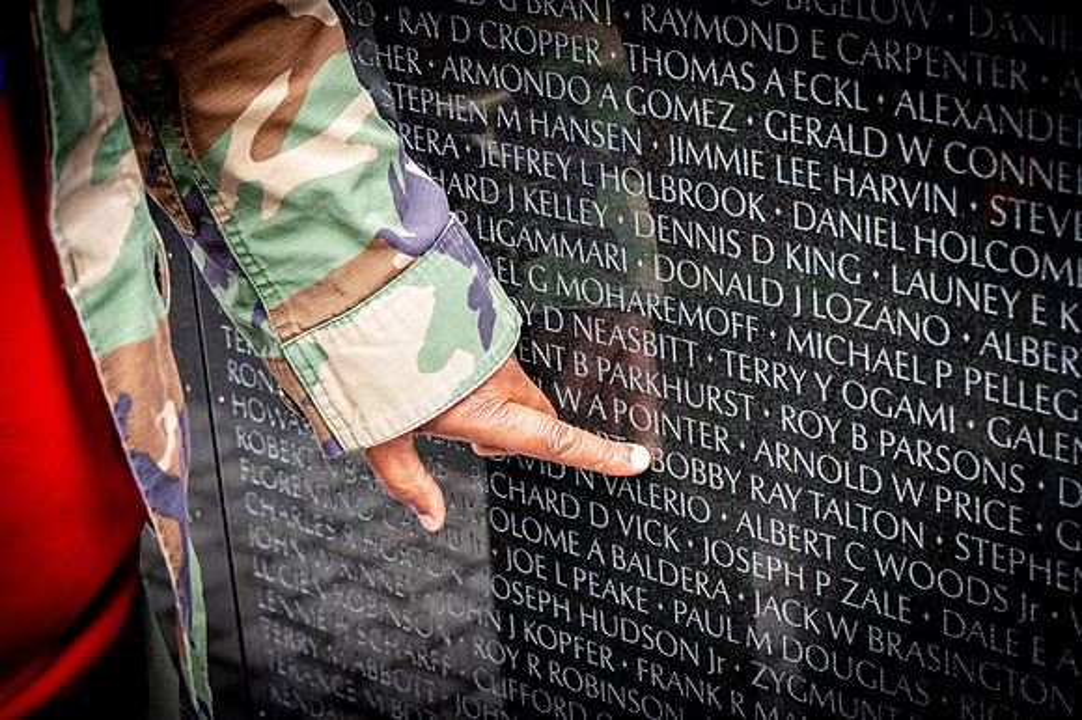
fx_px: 2643
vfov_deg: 15.5
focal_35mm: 88
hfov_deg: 23.1
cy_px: 360
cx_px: 541
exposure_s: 1/640
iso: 5600
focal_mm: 88
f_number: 8
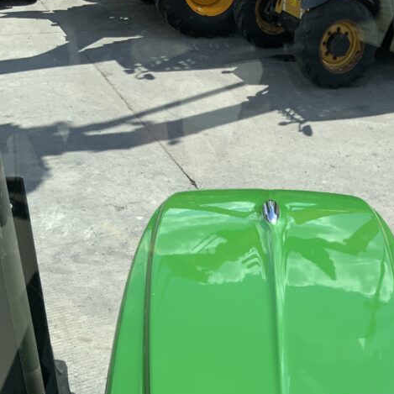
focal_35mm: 56
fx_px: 721
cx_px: 296
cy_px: 313
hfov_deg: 30.1
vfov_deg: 29.9
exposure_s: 1/1377
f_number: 1.8
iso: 16
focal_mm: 3
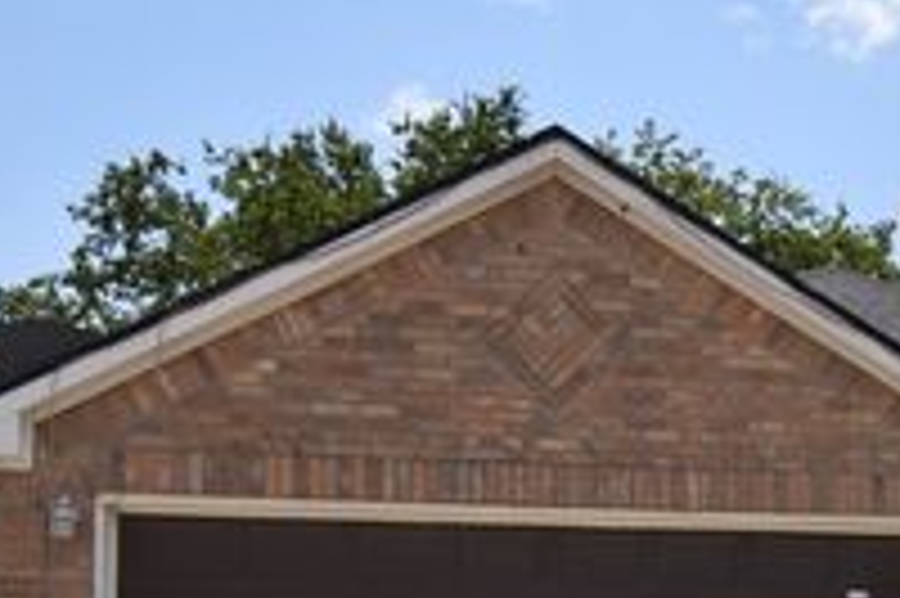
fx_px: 1873
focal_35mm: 75
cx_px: 1035
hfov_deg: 24.8
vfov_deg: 17.6
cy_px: 632
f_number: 11
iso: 100
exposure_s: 1/200
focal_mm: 20
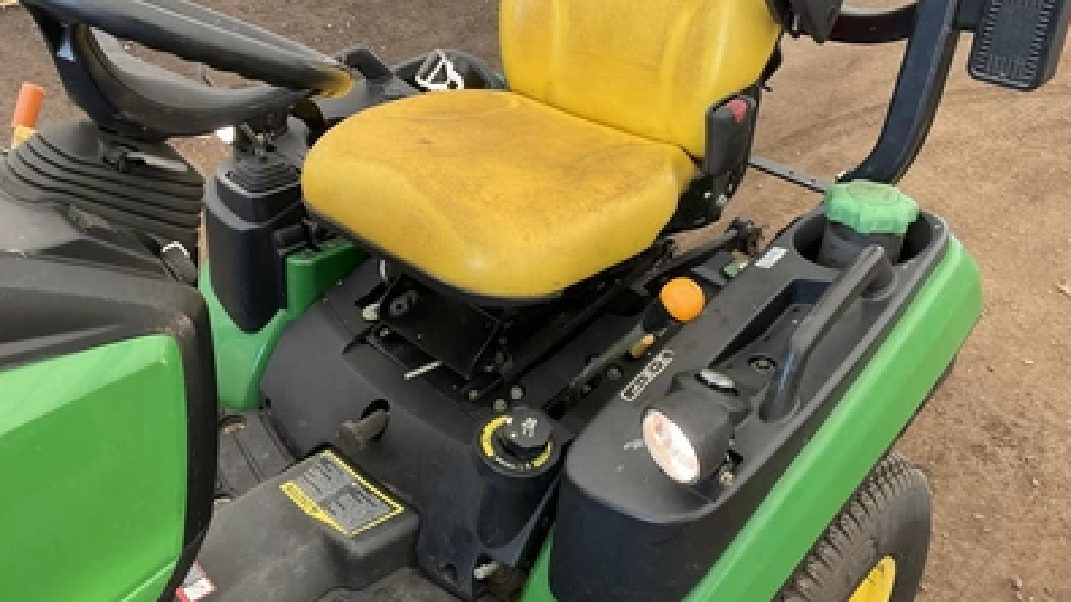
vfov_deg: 36.6
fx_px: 909
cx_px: 534
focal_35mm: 32
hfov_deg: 61.0
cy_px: 255
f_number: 1.8
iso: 32
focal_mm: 3
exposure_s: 1/122
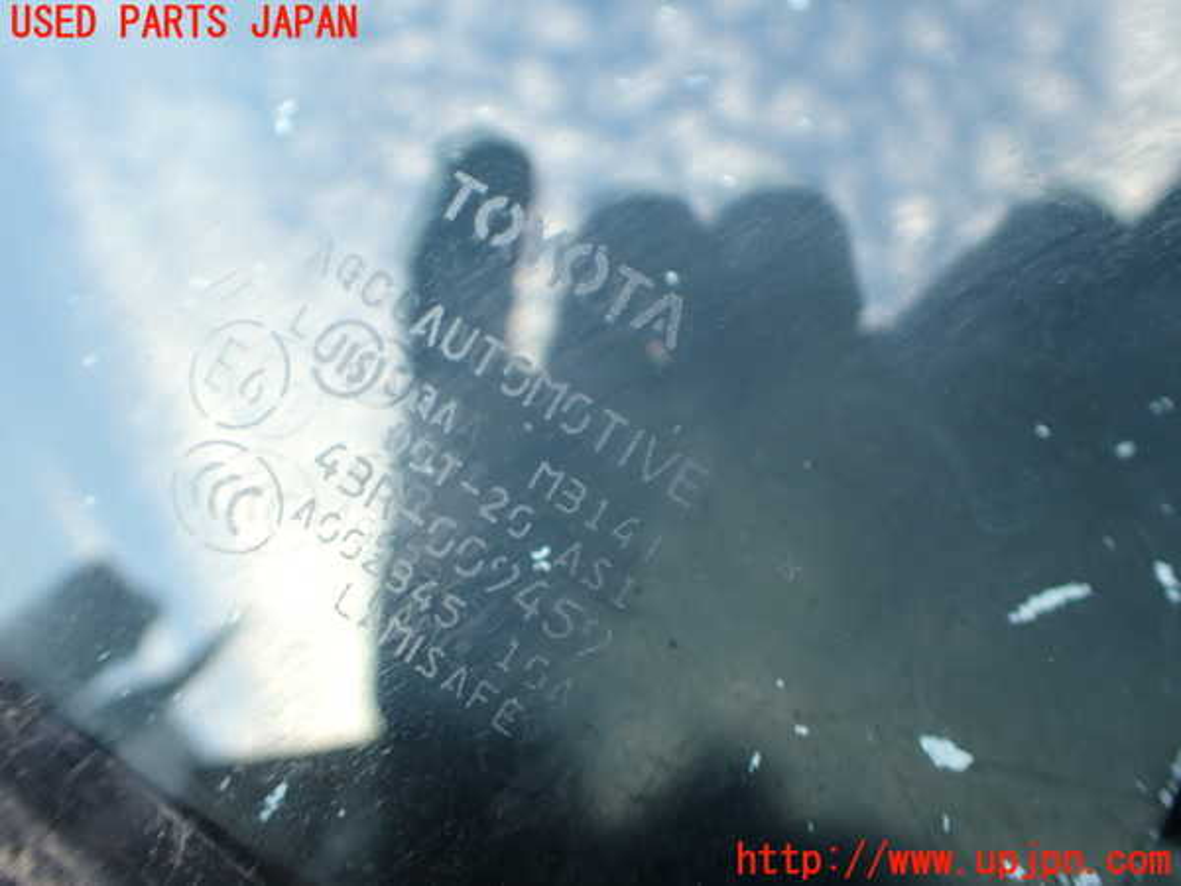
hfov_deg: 60.0
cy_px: 443
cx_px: 590
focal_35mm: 30
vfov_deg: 46.8
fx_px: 1024
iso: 100
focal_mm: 5.4
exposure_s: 1/160
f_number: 2.3
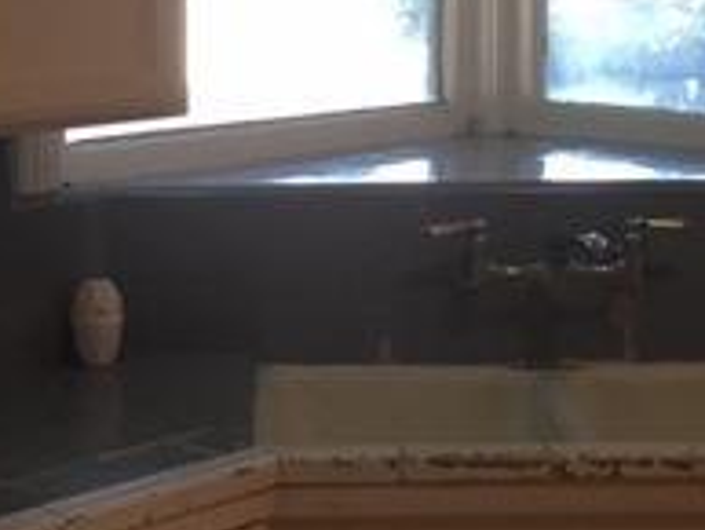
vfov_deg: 15.3
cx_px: 362
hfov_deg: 20.4
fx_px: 1956
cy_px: 95
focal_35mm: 96
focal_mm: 4.15
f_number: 2.2
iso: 32
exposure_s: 1/30
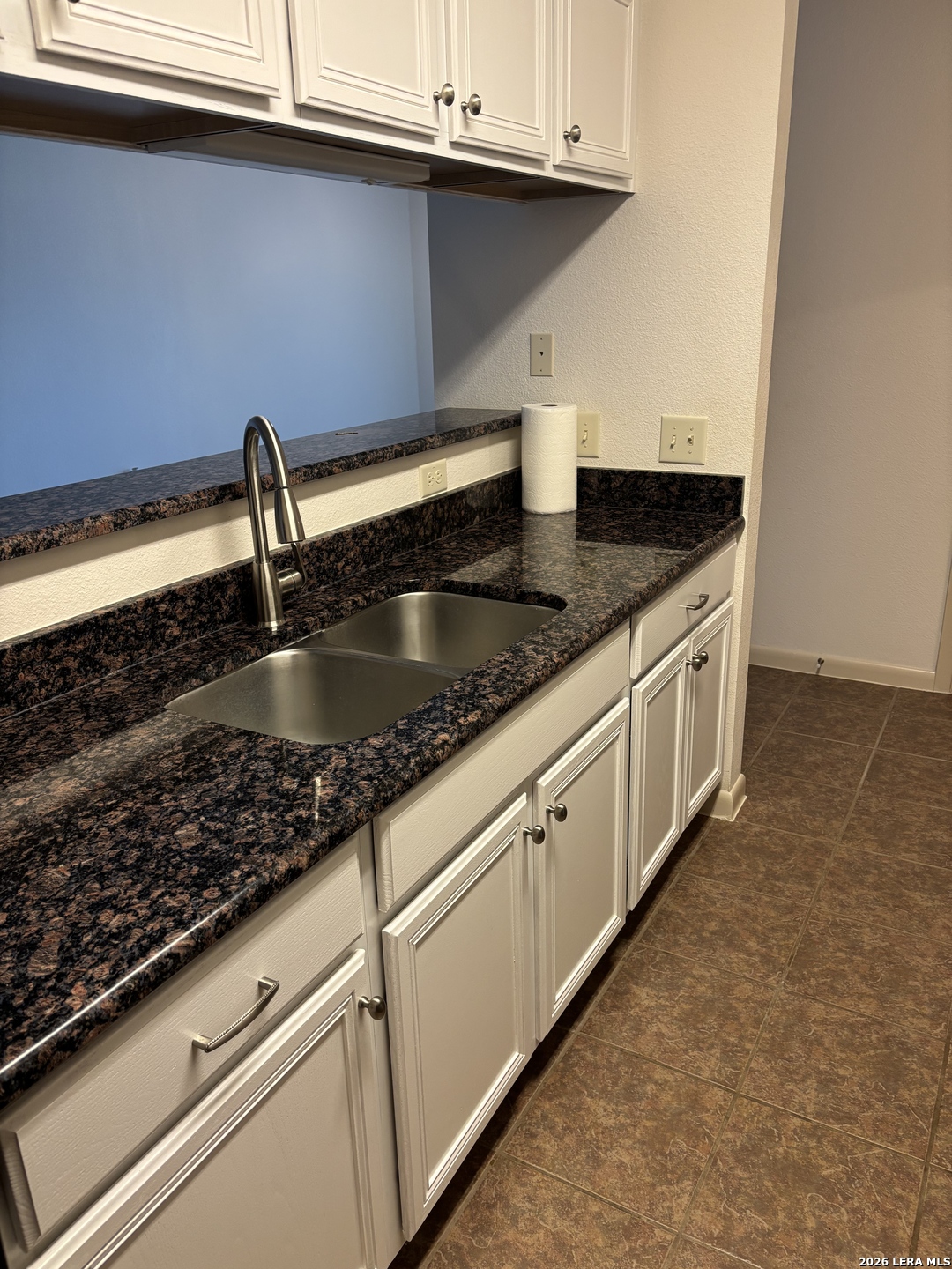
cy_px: 634
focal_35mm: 26
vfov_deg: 67.3
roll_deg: +1.8
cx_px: 476
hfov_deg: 53.1
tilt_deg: -18.2
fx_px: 953
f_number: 1.6
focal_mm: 5.96
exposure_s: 1/60
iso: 160
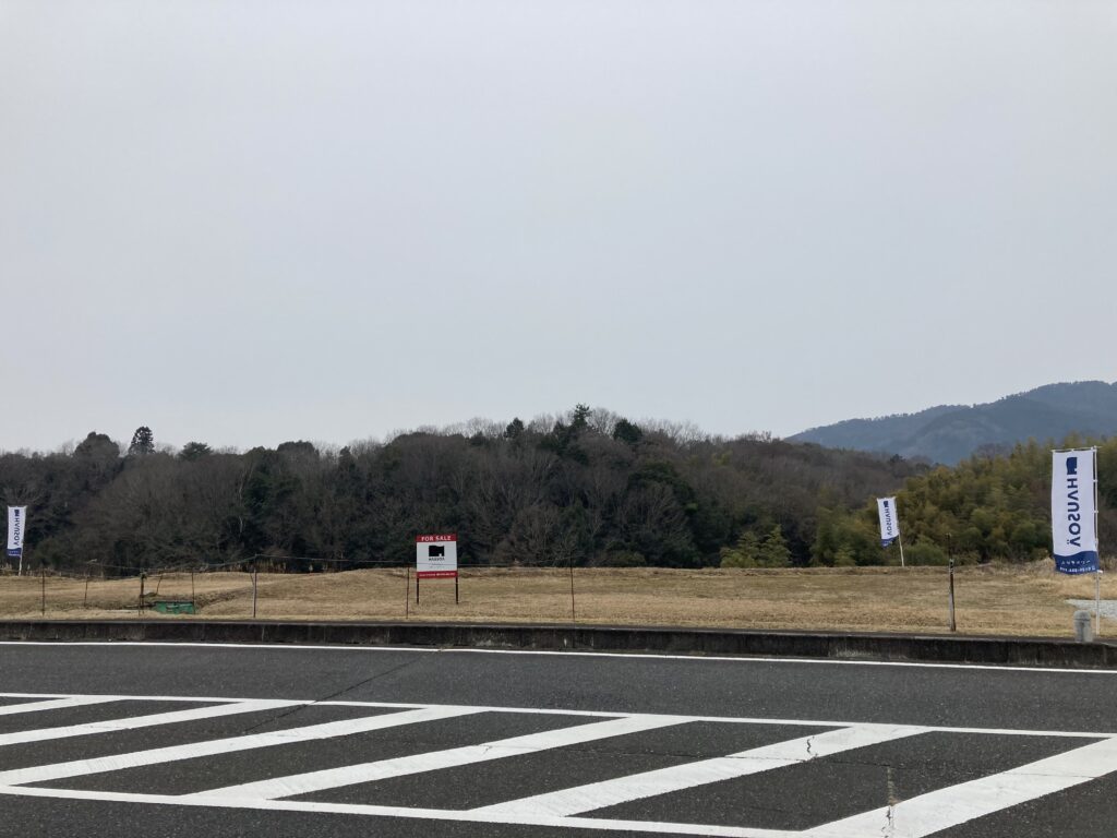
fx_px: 904
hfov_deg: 63.4
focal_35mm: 28
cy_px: 419
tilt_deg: +11.0
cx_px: 558
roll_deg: -0.9
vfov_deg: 49.7
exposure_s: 1/842
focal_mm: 3.99
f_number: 1.8
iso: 20
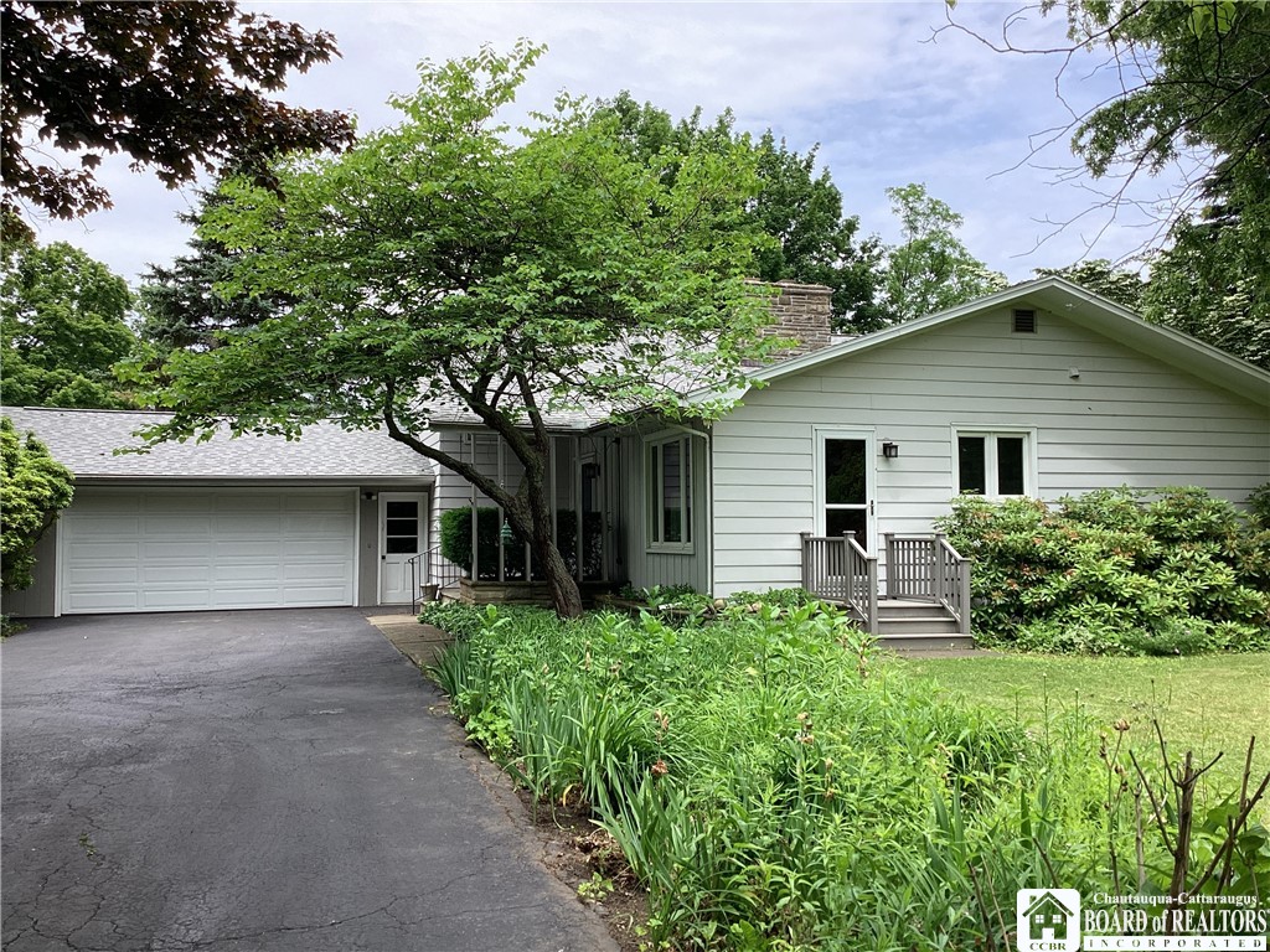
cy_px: 476
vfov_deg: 45.4
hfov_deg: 58.4
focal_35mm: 31
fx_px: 1137
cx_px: 635
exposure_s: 1/298
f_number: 2.4
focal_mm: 3.3
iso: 25
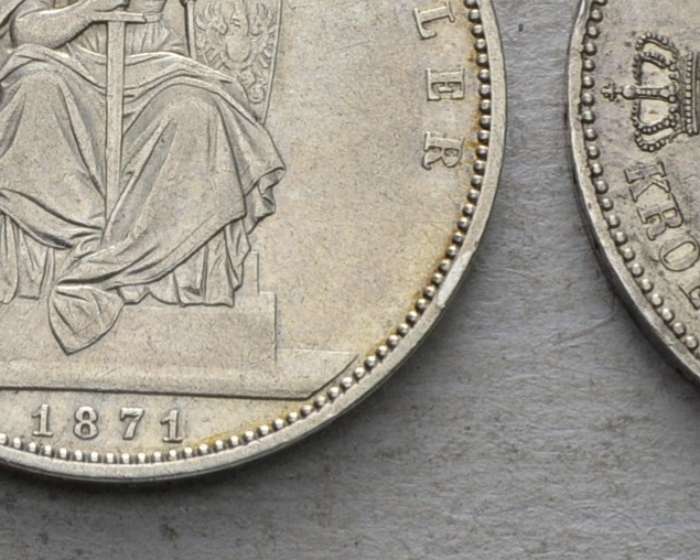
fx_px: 4516
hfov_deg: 8.8
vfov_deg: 7.1
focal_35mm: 218
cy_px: 101
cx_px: 93
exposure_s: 1/200
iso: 400
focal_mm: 40
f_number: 14
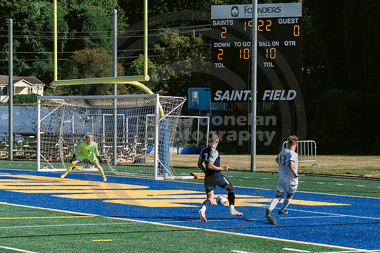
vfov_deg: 9.6
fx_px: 1511
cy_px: 186
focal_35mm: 143
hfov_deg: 14.3
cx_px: 241
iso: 640
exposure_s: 1/2500
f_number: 5.6
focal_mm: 70
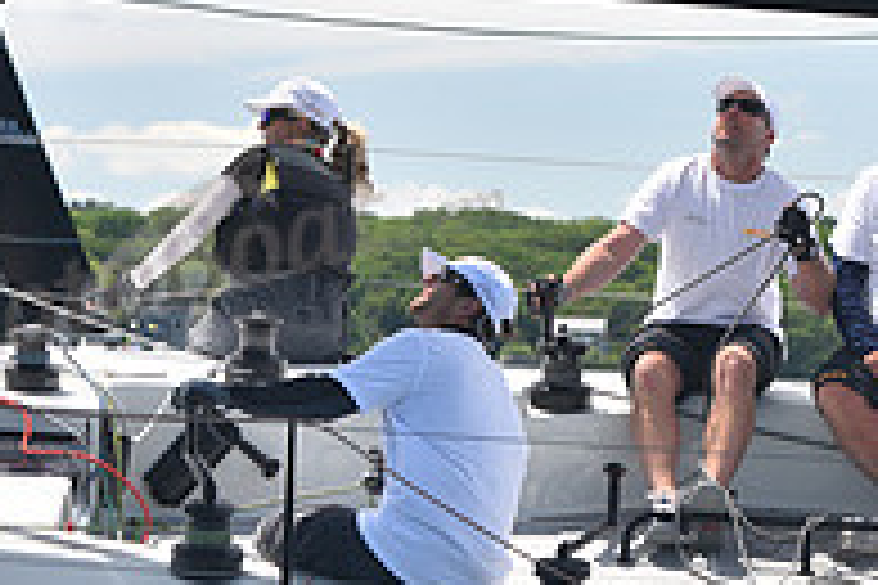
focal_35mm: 238
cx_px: 743
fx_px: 5804
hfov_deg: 8.6
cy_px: 439
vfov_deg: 5.8
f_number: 5
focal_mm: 80
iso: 320
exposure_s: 1/800
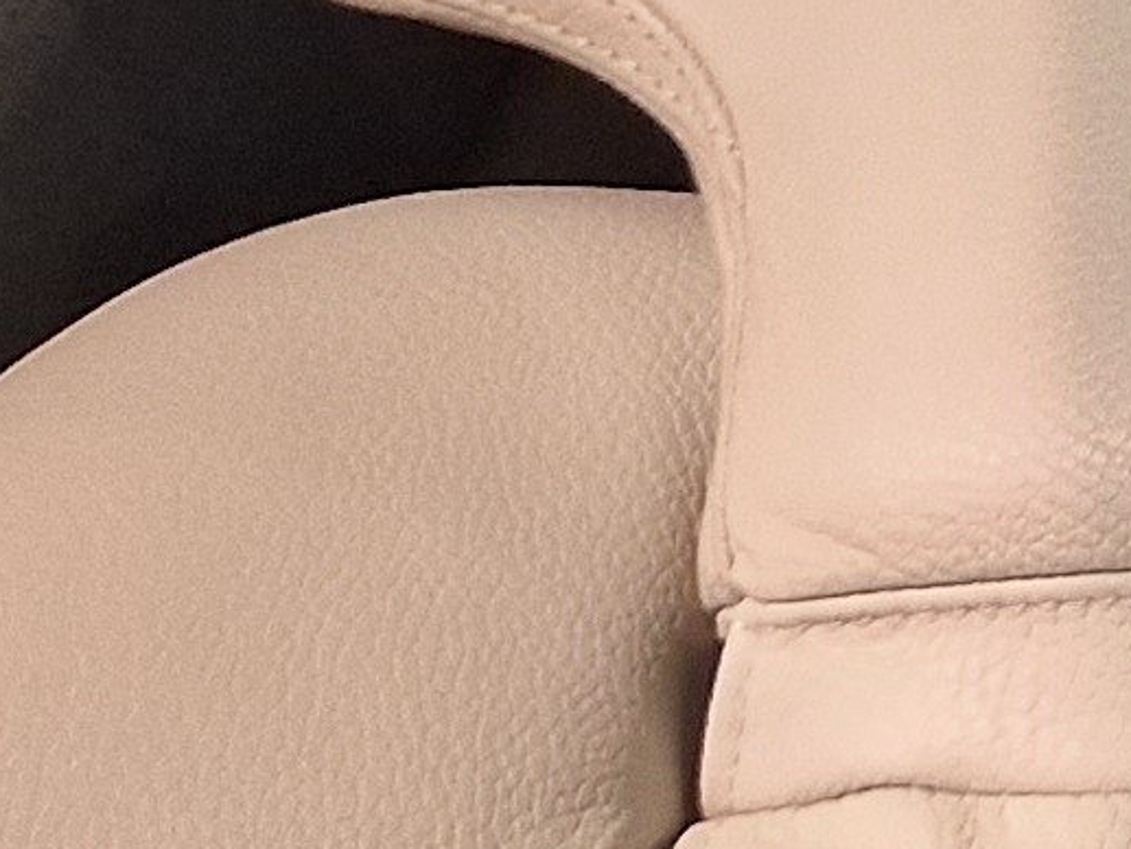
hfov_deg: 8.3
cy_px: -921
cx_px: 3962
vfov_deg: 7.9
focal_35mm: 178
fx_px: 5817
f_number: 1.8
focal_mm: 5.4
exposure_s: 1/100
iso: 125
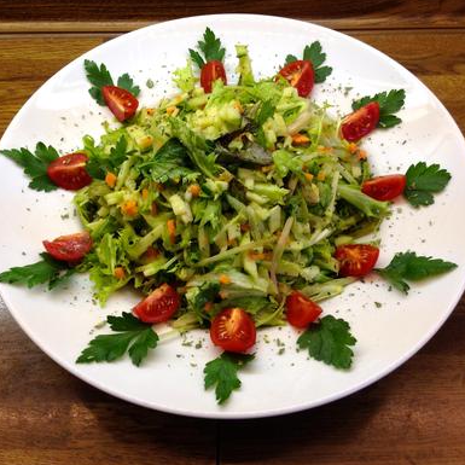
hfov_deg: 41.9
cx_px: 234
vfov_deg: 41.9
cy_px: 232
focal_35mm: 40
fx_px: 608
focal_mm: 4.12
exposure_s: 1/40
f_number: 2.4
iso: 50
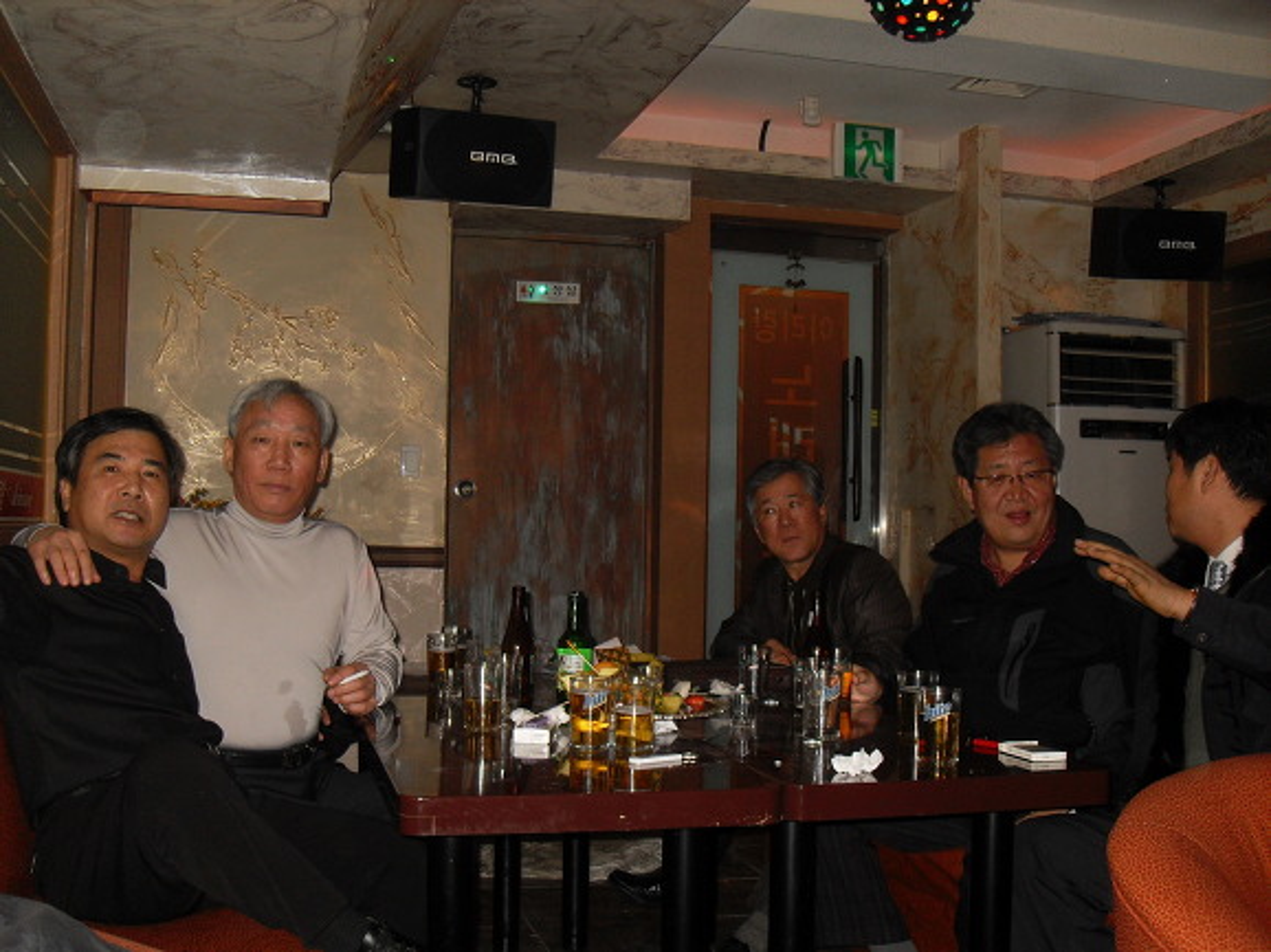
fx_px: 1358
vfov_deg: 38.6
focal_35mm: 37
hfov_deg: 50.2
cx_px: 636
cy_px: 476
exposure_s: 1/45
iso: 100
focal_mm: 6.3
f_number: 2.8
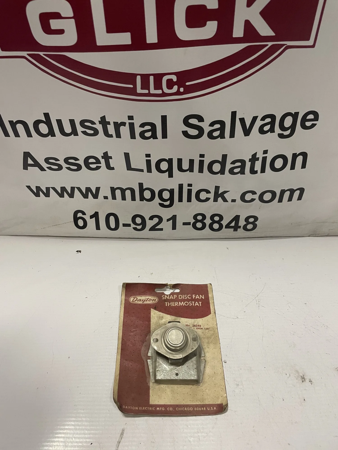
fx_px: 338
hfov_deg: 53.1
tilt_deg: -46.1
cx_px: 169
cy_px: 225
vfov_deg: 67.3
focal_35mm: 26
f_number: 1.6
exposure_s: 1/60
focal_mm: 4.2
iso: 160
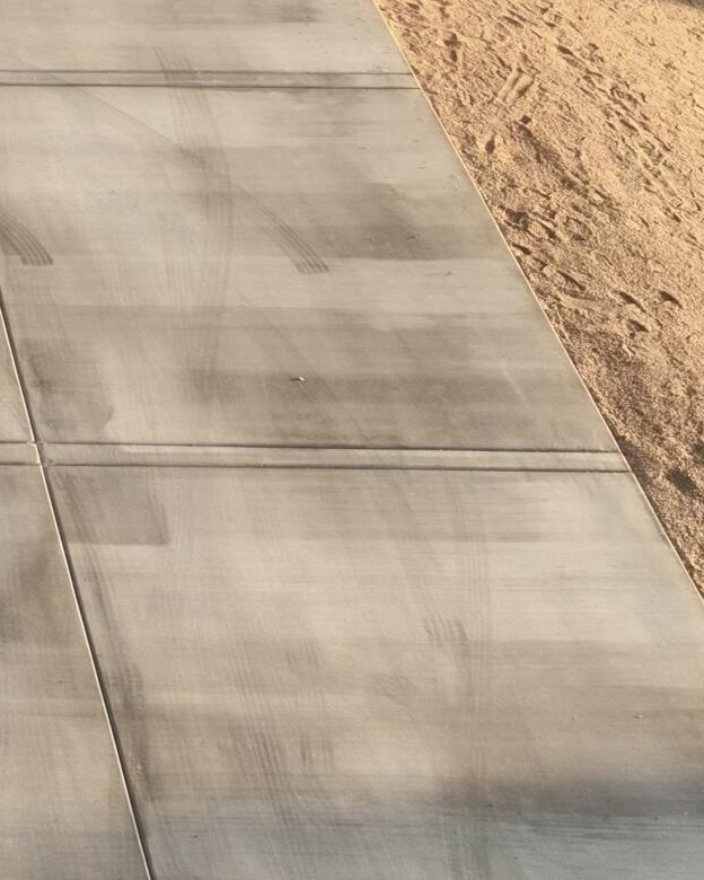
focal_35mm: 90
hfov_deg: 15.0
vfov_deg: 20.0
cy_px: -161
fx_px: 2344
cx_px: -536
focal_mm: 12.29
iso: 100
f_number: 2.8
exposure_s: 1/240
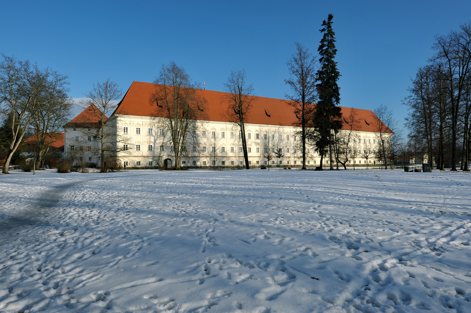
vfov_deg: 53.1
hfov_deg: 73.8
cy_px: 156
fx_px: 314
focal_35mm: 24
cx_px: 236
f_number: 11
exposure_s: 1/320
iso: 200
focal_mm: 24
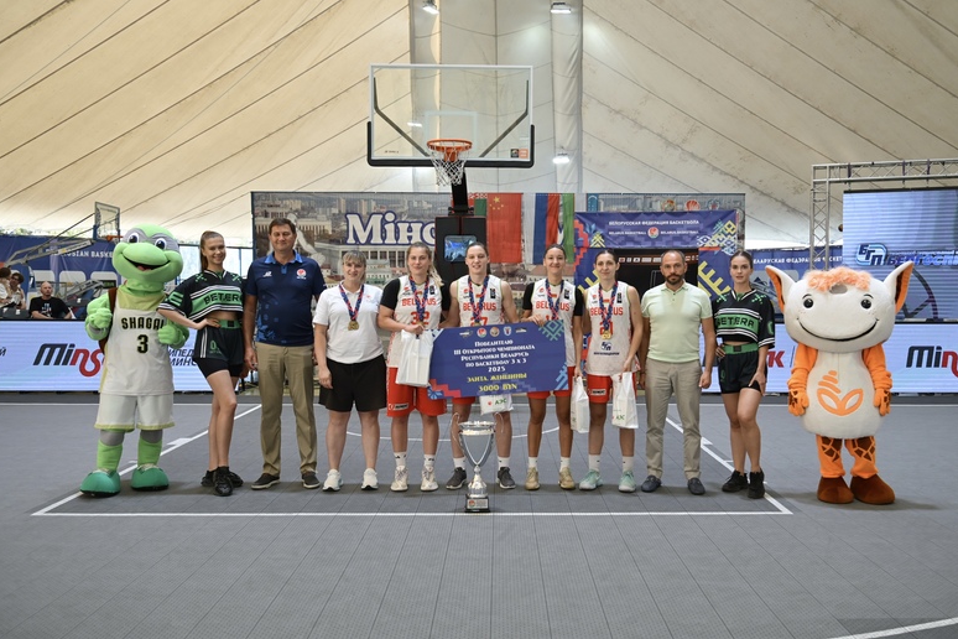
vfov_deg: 42.3
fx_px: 825
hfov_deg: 60.3
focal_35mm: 31
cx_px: 479
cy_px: 310
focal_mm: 30
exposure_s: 1/250
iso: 640
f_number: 3.5
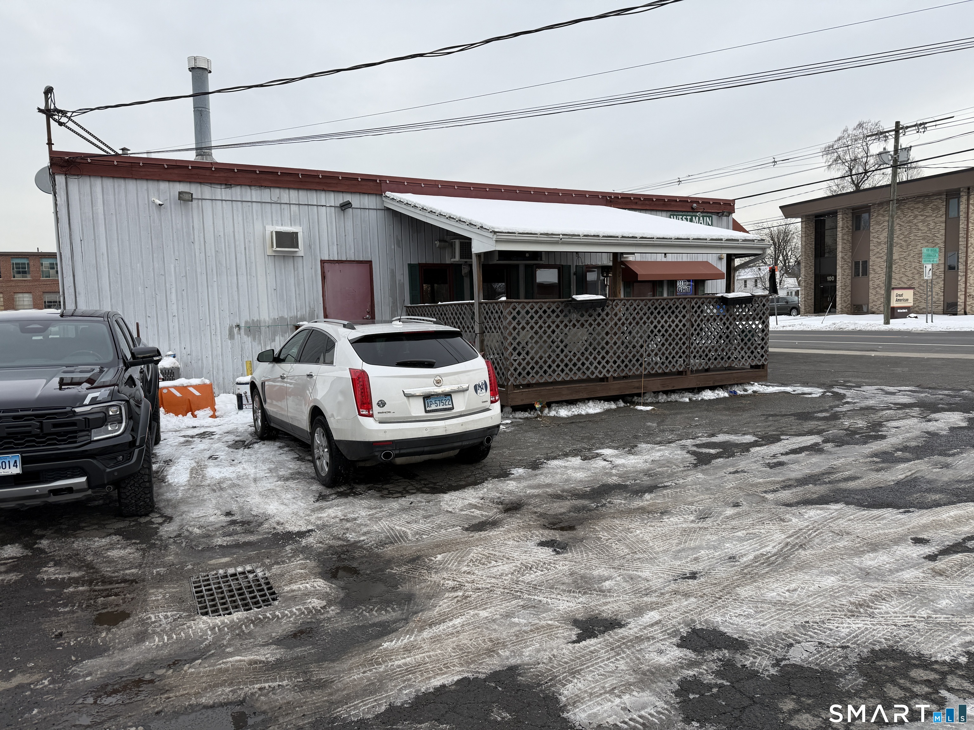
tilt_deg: -2.1
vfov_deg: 56.8
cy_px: 365
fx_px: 675
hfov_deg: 71.6
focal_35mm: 24
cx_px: 487
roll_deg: +1.7
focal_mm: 6.76
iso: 80
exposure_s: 1/1812
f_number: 1.78
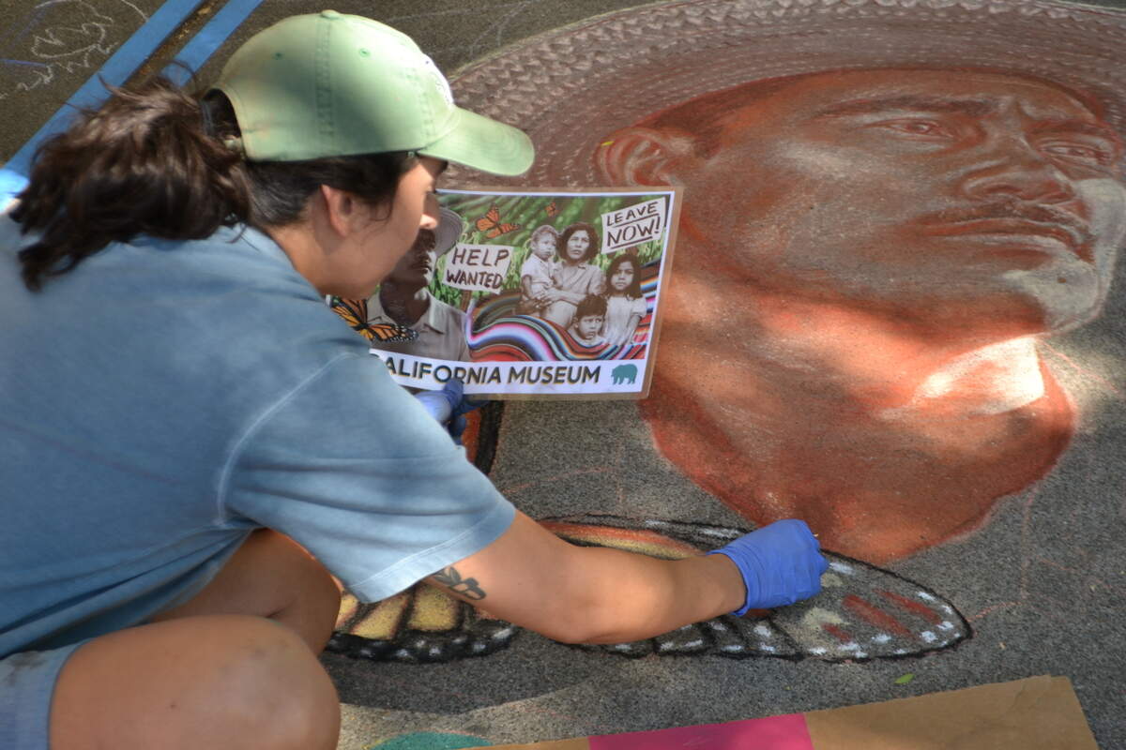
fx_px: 2158
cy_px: 375
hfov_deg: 29.2
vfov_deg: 19.7
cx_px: 563
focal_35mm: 69
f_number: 5.6
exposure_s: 1/125
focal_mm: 46
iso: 250
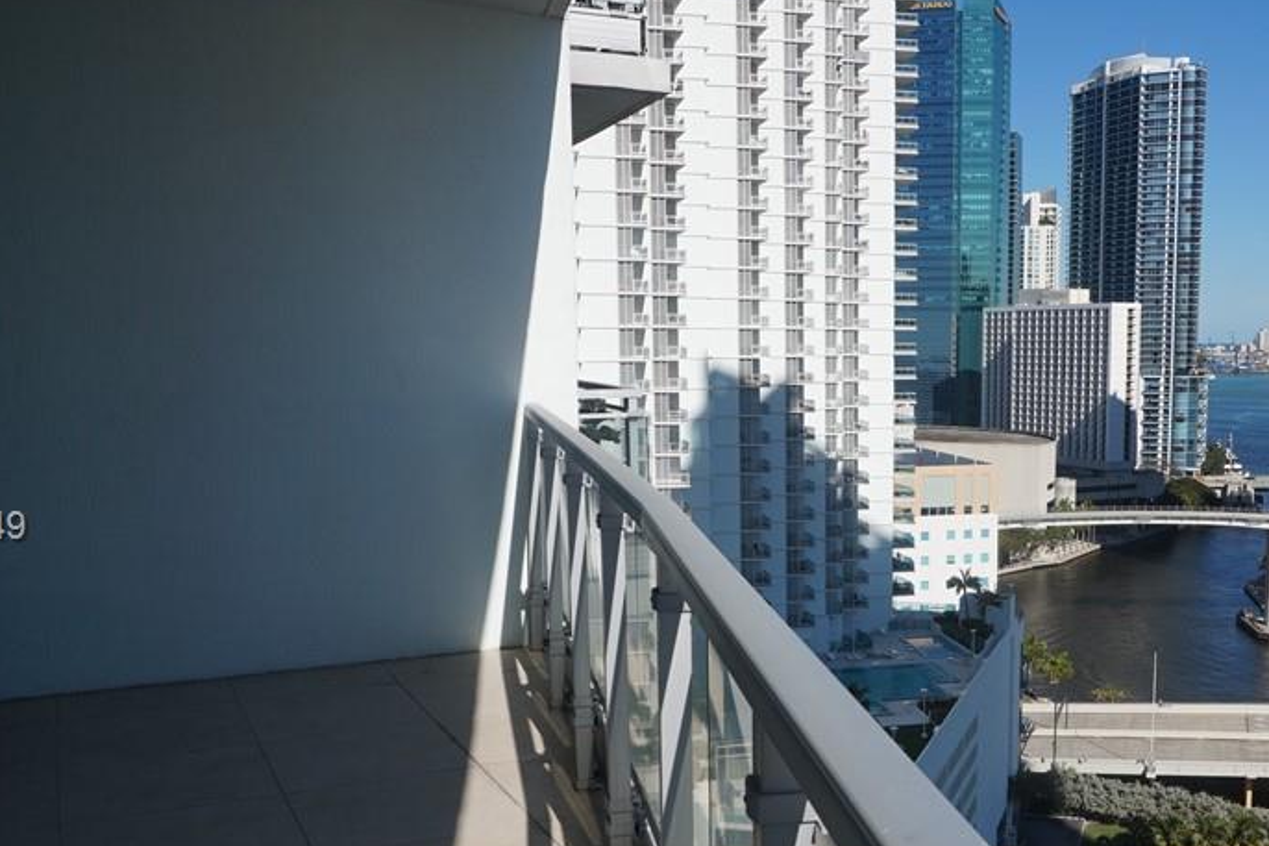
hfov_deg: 49.9
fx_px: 1339
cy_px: 529
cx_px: 838
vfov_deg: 34.8
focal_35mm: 38
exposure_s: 1/320
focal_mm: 16
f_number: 10
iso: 100
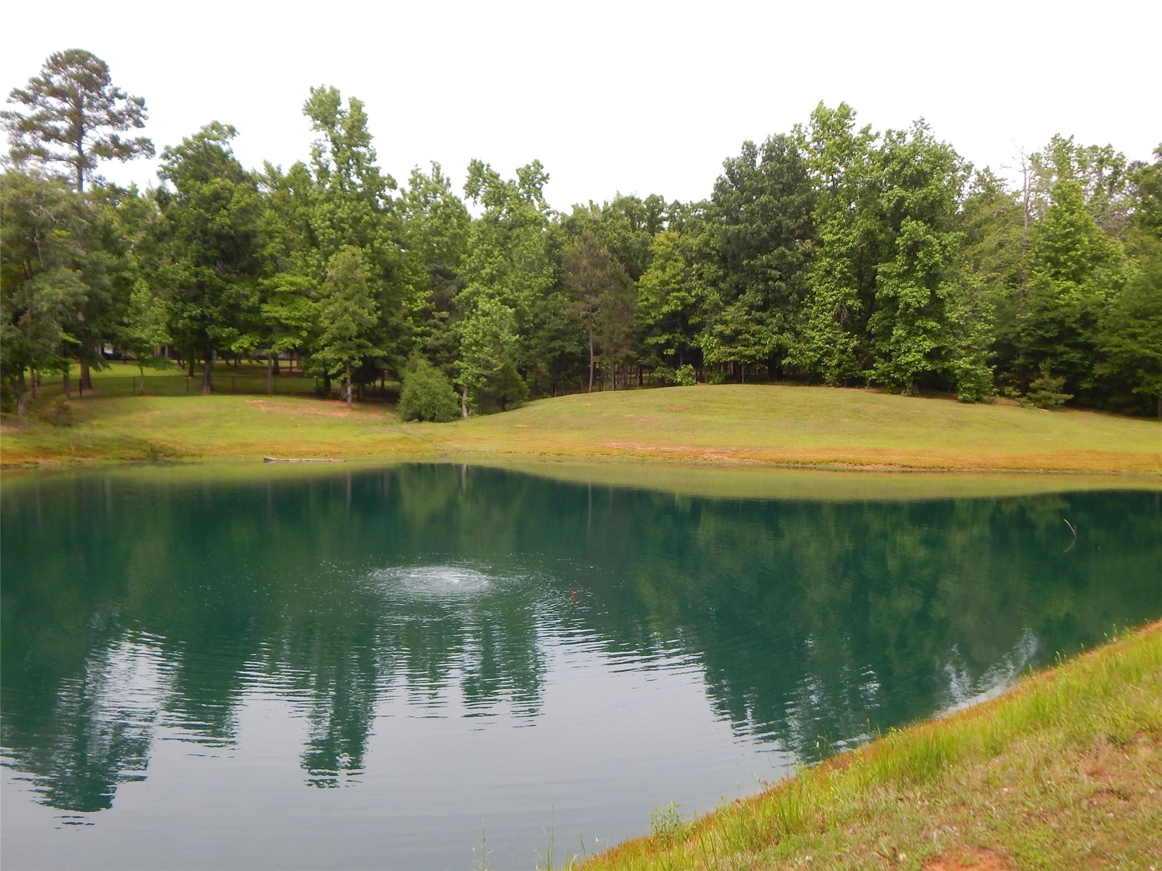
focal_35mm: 31
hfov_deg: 58.4
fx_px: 1041
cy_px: 436
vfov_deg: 45.4
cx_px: 581
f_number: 3.2
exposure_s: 1/640
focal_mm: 5.6
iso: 125
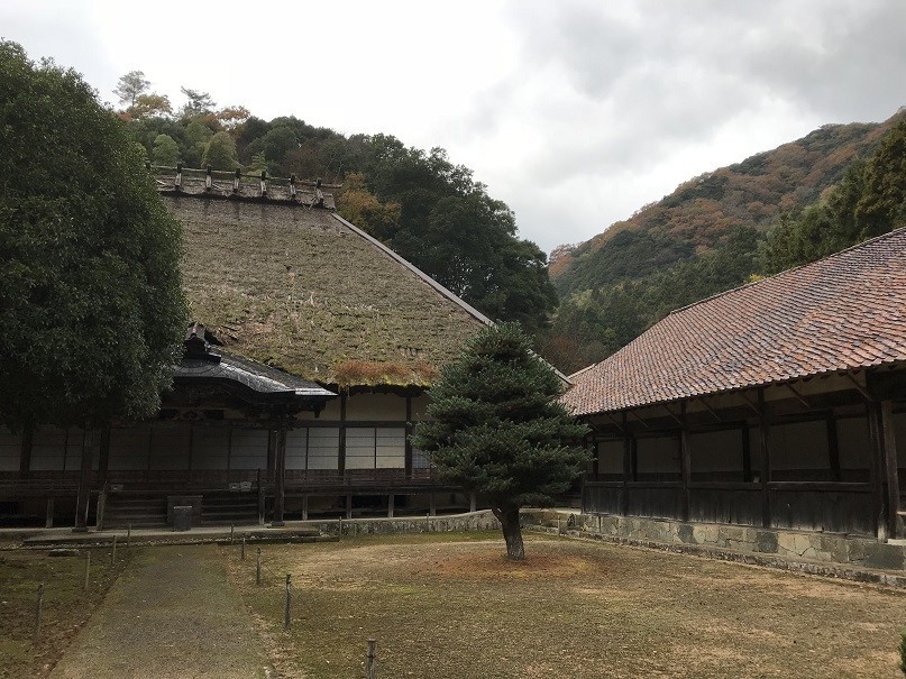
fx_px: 733
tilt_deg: +10.6
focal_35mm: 28
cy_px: 340
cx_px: 453
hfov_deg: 63.5
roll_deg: +1.8
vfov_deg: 49.7
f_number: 1.8
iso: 20
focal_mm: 3.99
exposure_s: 1/341
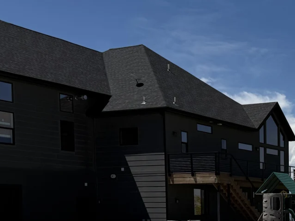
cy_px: 249
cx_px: 318
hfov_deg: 25.3
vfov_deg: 19.5
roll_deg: +0.7
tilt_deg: -1.7
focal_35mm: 72
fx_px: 614
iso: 80
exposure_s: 1/10309
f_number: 1.78
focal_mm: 6.76
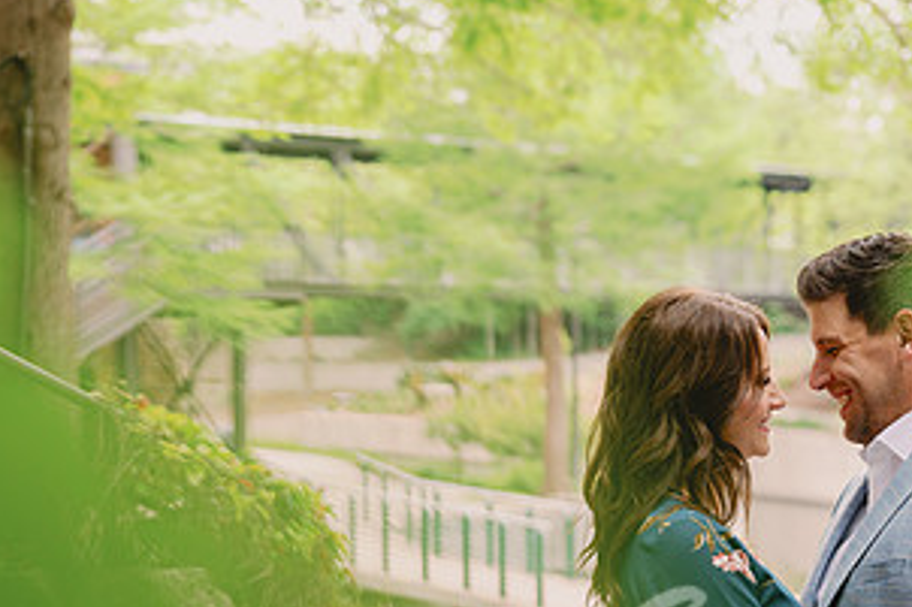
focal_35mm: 96
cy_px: 417
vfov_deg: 14.2
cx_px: 531
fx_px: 2431
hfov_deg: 21.2
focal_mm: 50
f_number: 2.8
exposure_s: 1/250
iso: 200
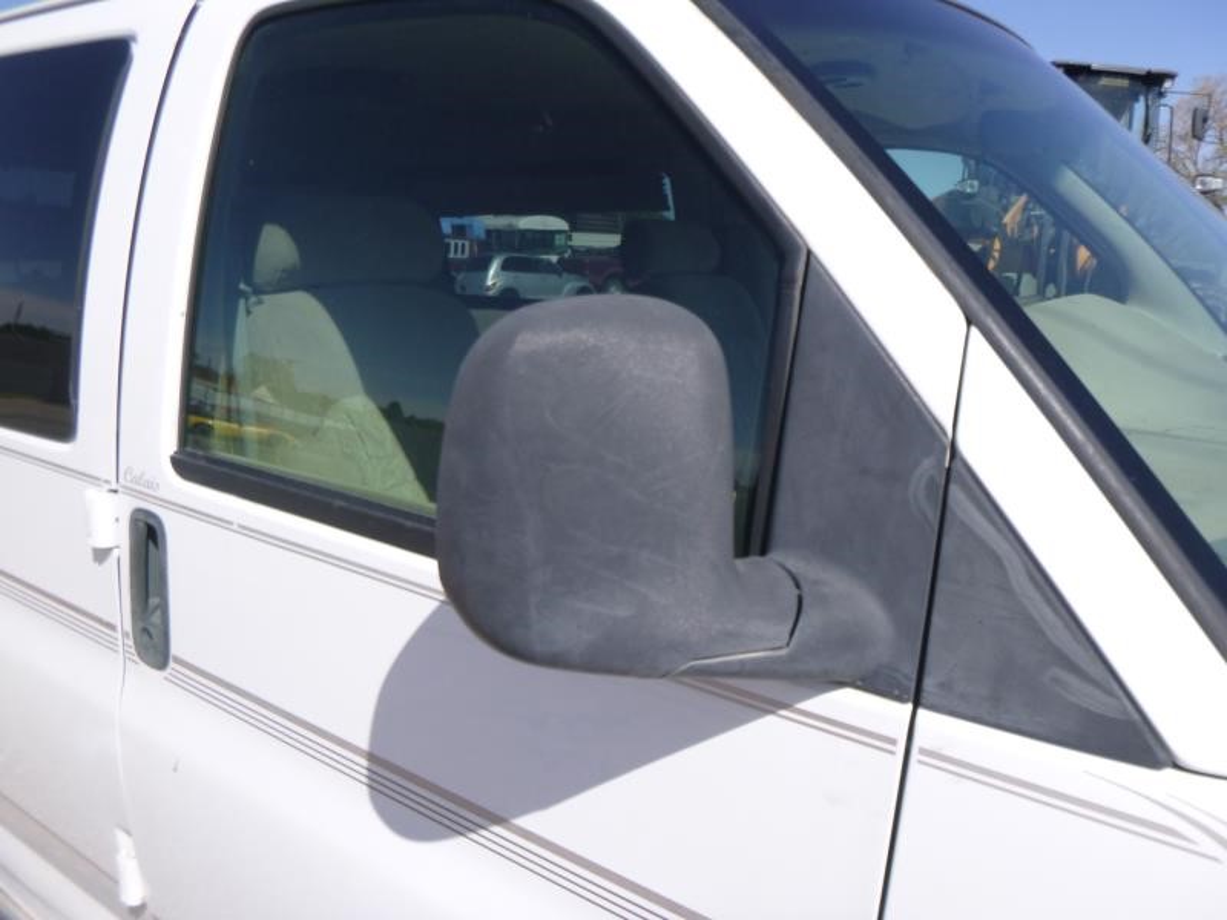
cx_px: 614
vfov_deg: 54.9
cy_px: 460
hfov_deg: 69.4
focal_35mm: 25
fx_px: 886
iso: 100
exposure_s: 1/500
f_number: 3.9
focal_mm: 4.5
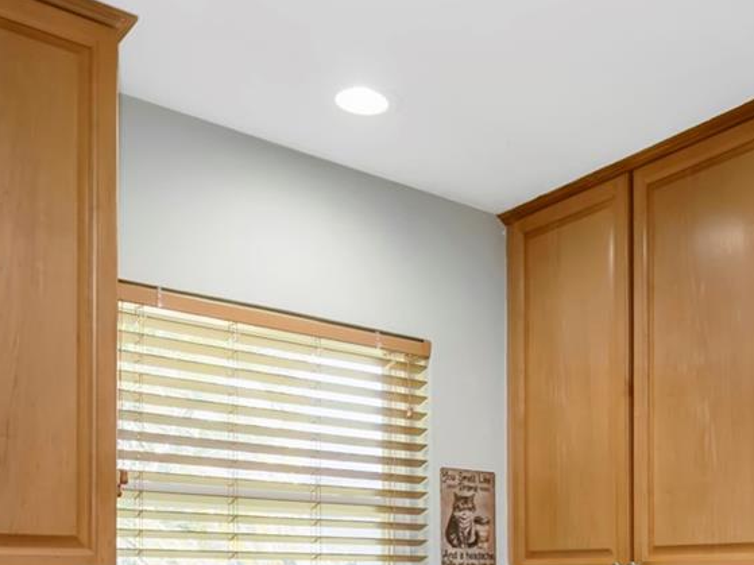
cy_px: 587
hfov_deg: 41.3
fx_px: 958
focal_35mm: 44
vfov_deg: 30.2
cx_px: 591
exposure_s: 1/60
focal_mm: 16
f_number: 6.7
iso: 1250
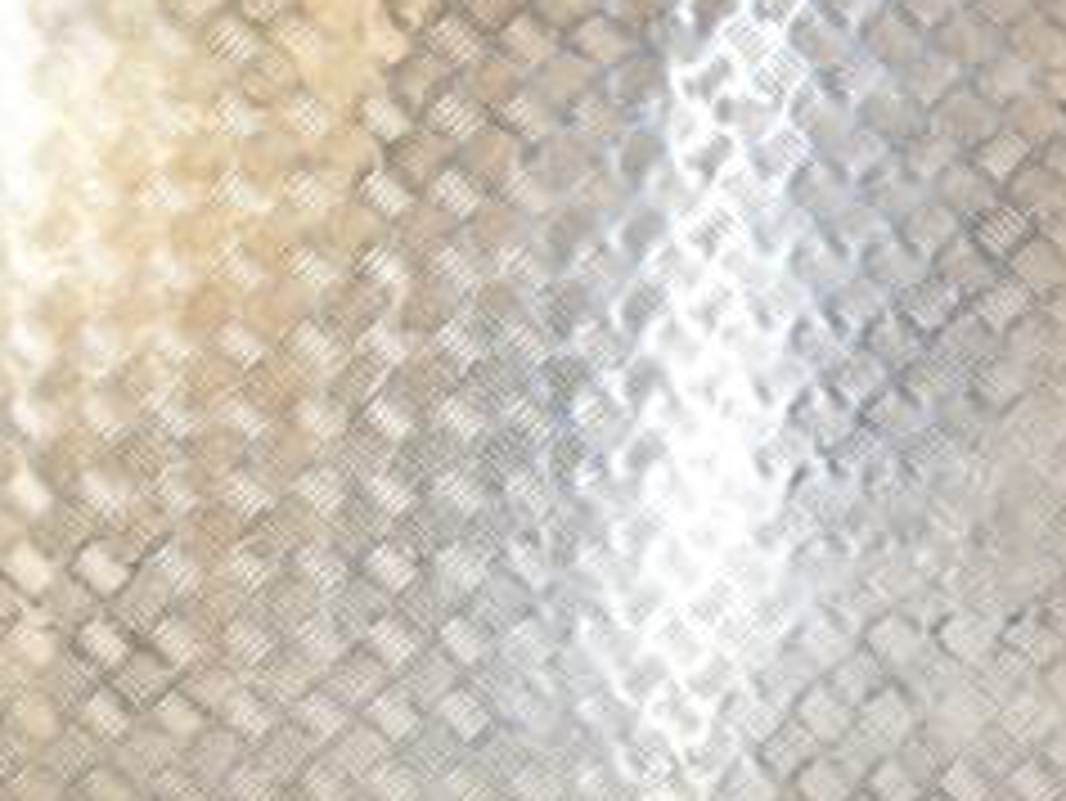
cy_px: 747
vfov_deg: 15.4
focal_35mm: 95
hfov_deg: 20.5
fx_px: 2927
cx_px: 801
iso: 800
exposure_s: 1/200
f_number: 7.1
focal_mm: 26
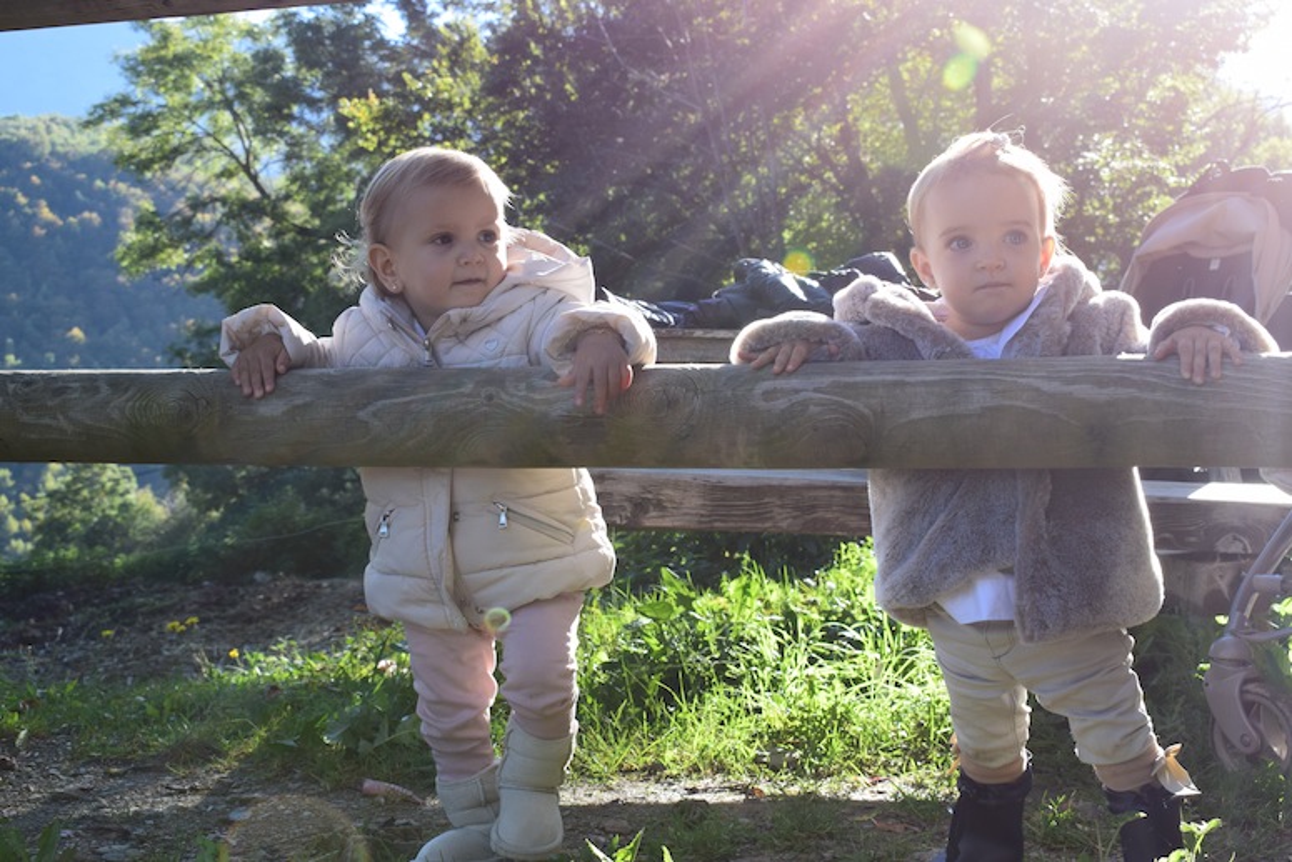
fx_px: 1884
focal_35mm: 52
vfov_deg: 25.8
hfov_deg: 37.8
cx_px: 646
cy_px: 431
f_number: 10
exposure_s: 1/200
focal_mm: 35
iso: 400
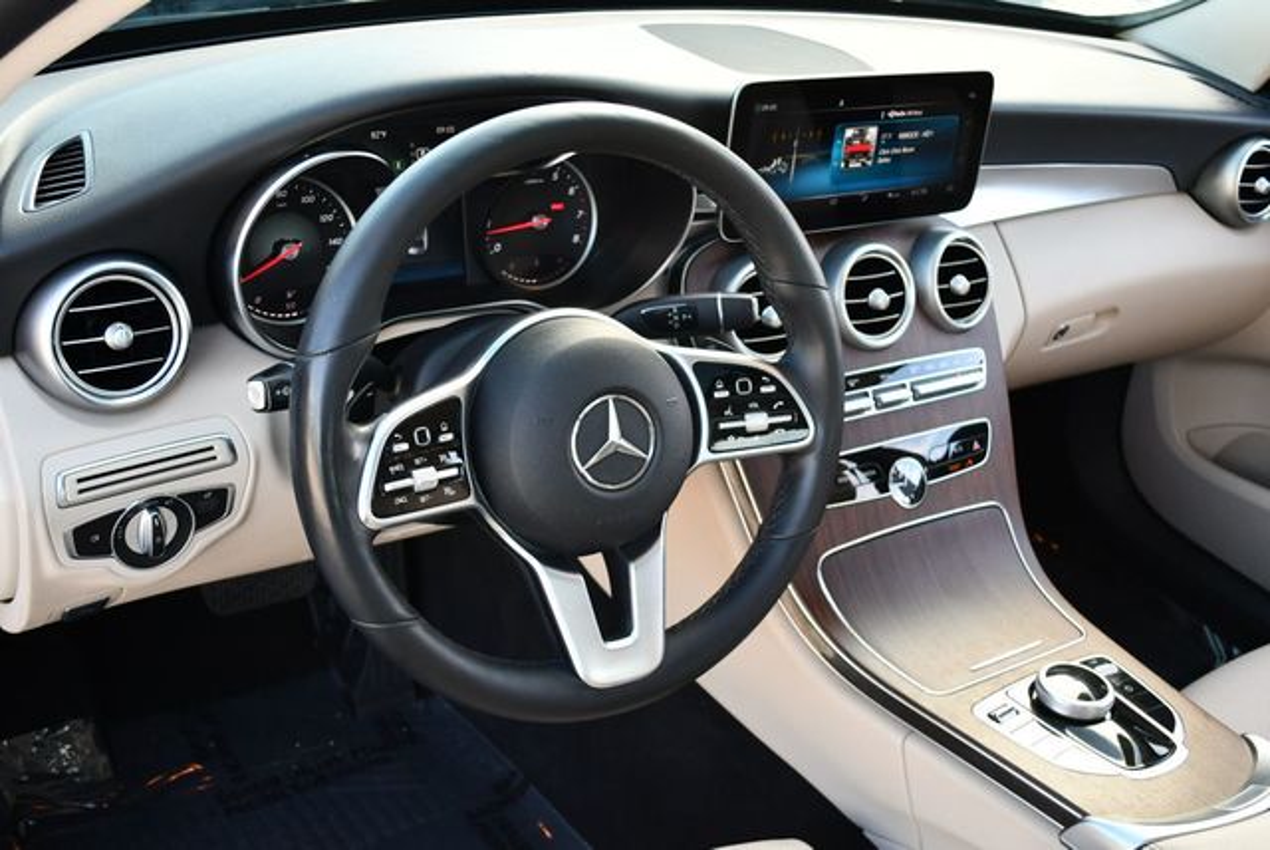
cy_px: 425
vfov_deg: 33.5
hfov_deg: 48.4
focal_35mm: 40
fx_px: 1412
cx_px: 635
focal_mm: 20
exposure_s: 1/250
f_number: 3.8
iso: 500
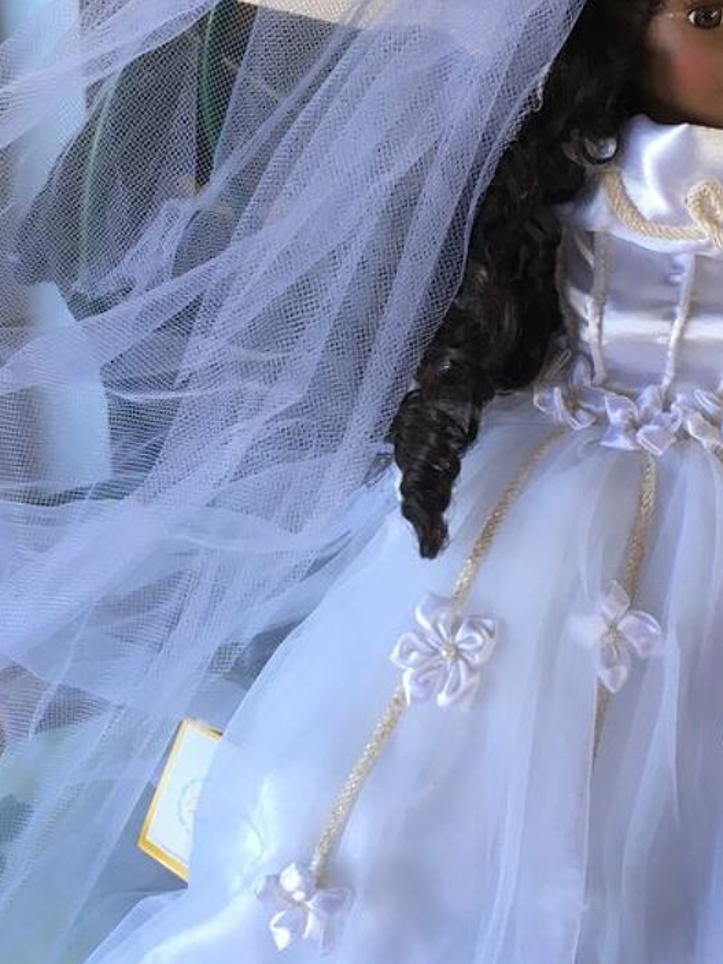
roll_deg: +6.1
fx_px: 1532
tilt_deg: -42.4
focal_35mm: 55
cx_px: 479
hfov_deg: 26.4
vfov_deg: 34.9
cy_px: 529
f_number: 2.2
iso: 32
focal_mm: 4.15
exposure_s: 1/33
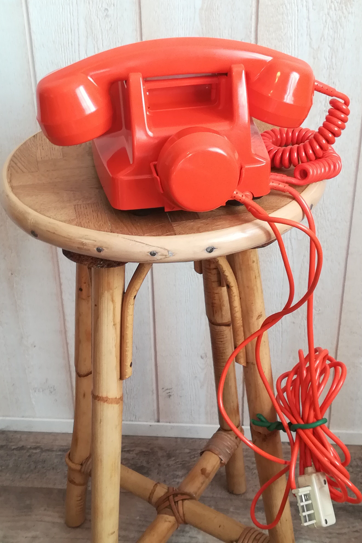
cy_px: 271
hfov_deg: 28.1
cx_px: 189
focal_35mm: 48
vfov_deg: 41.1
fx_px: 724
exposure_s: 1/33.3
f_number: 2.2
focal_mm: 3.83
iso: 100
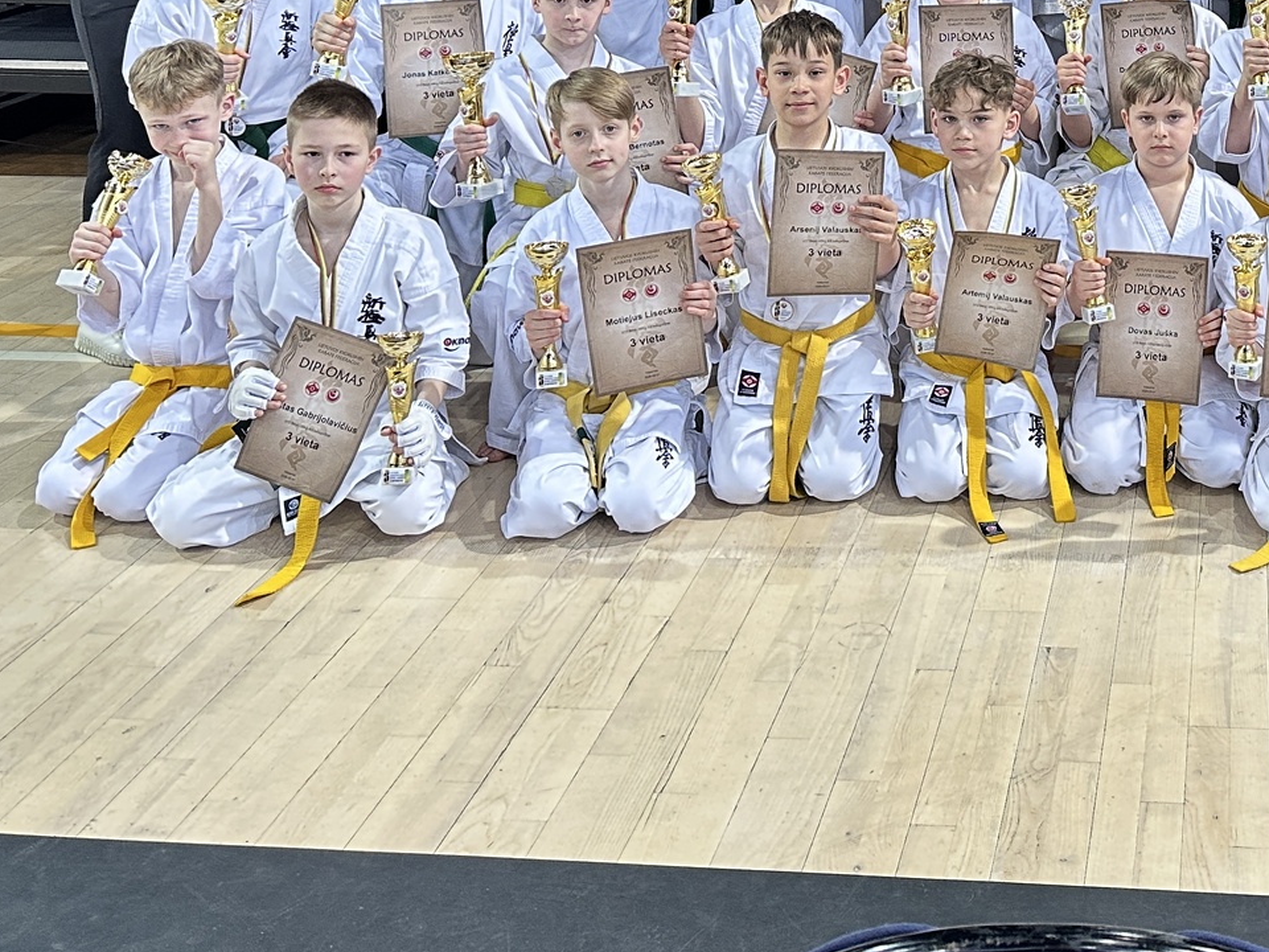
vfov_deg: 27.6
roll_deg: -0.7
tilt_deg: -10.3
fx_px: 1833
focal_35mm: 50
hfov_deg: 35.9
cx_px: 1145
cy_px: 28
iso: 250
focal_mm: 6.86
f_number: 1.78
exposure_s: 1/100
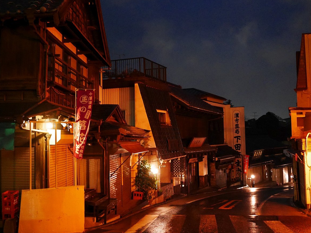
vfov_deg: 30.9
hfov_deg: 40.4
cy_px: 110
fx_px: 422
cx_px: 164
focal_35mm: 47
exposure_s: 1/40
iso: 3200
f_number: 1.7
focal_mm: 20
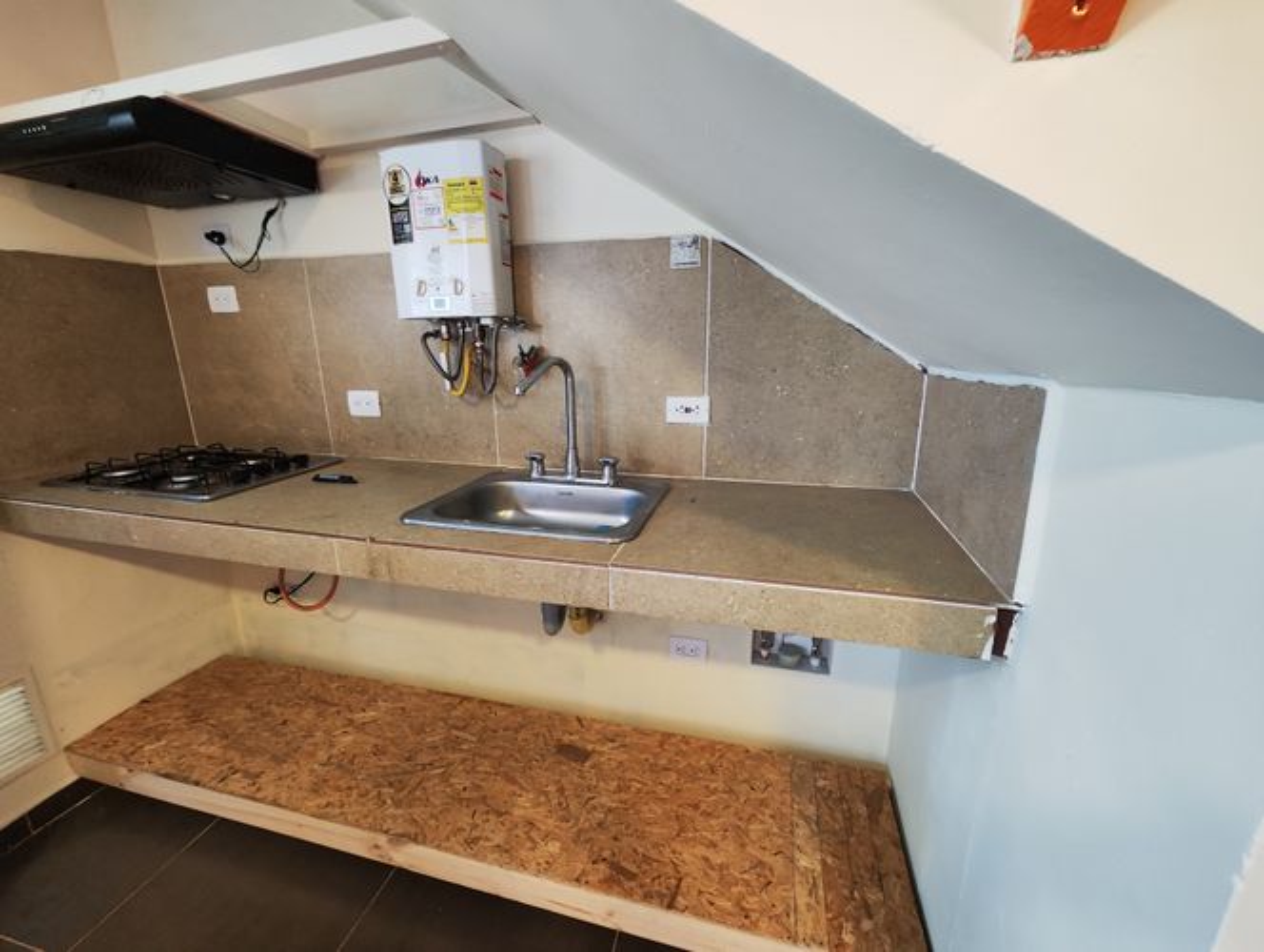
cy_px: 476
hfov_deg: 102.0
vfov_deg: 85.8
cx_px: 632
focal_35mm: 14
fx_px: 512
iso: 644
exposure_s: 1/30
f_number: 2.2
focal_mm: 2.16
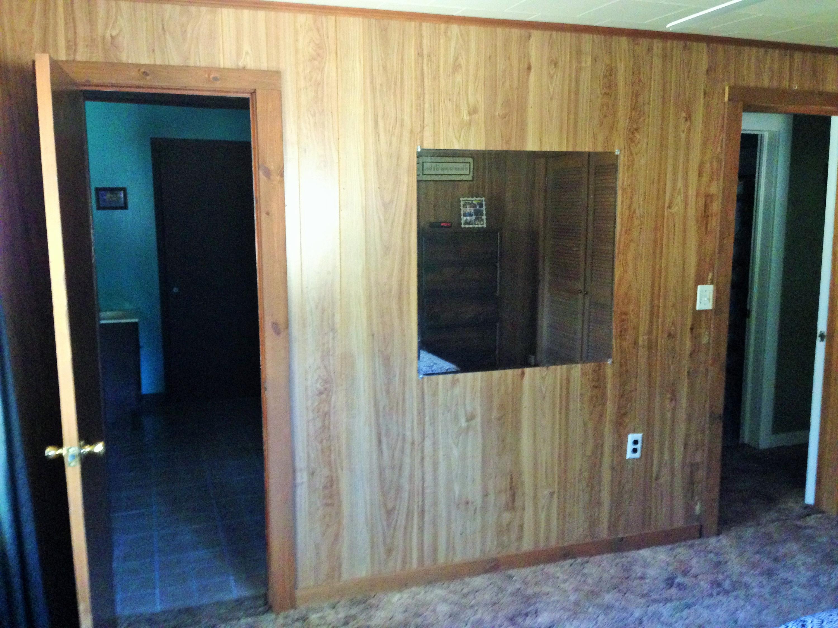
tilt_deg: -9.0
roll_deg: +0.3
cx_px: 419
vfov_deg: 42.9
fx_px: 799
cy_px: 314
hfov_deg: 55.4
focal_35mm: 33
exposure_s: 1/20
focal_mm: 4.12
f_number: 2.4
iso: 400
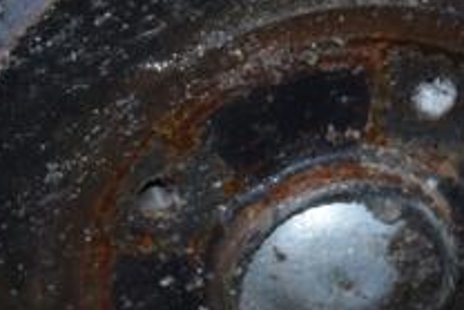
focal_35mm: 251
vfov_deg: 5.5
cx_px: 178
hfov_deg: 8.2
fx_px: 3237
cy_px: 192
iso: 800
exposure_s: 1/60
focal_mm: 58
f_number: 5
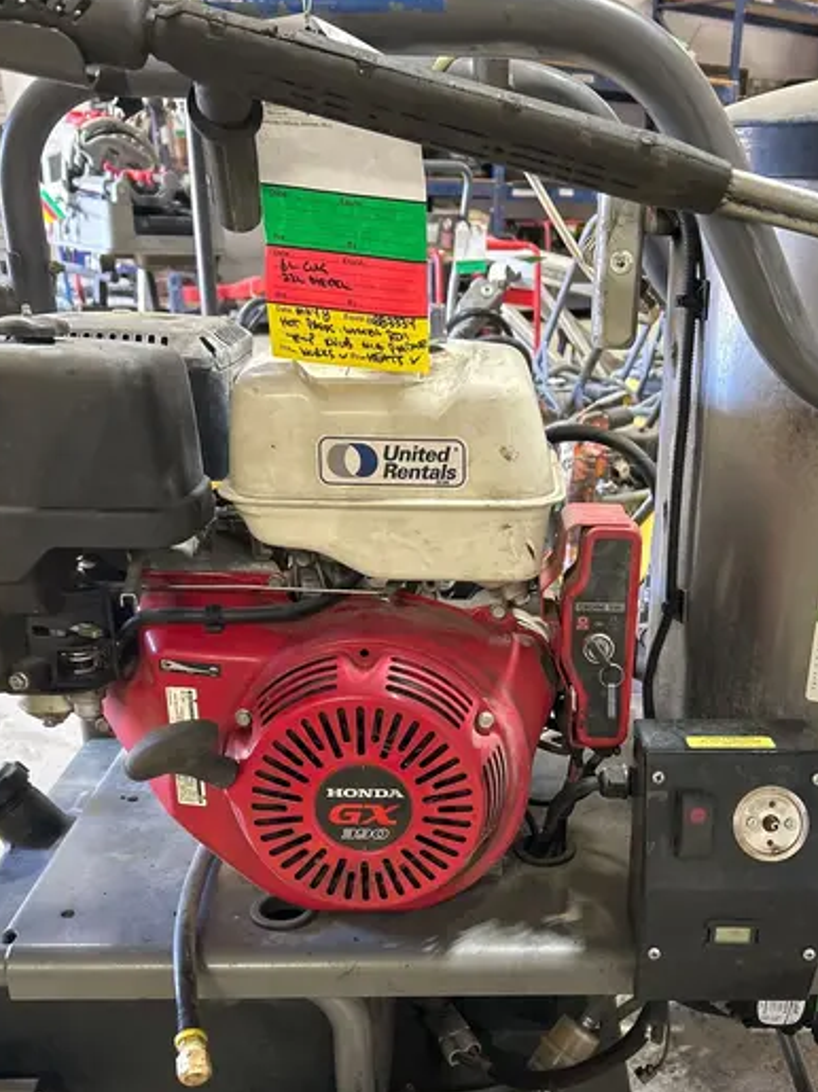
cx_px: 530
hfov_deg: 38.3
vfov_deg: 48.9
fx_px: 1166
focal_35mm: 37
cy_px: 762
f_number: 1.5
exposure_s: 1/60
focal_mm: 5.7
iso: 320
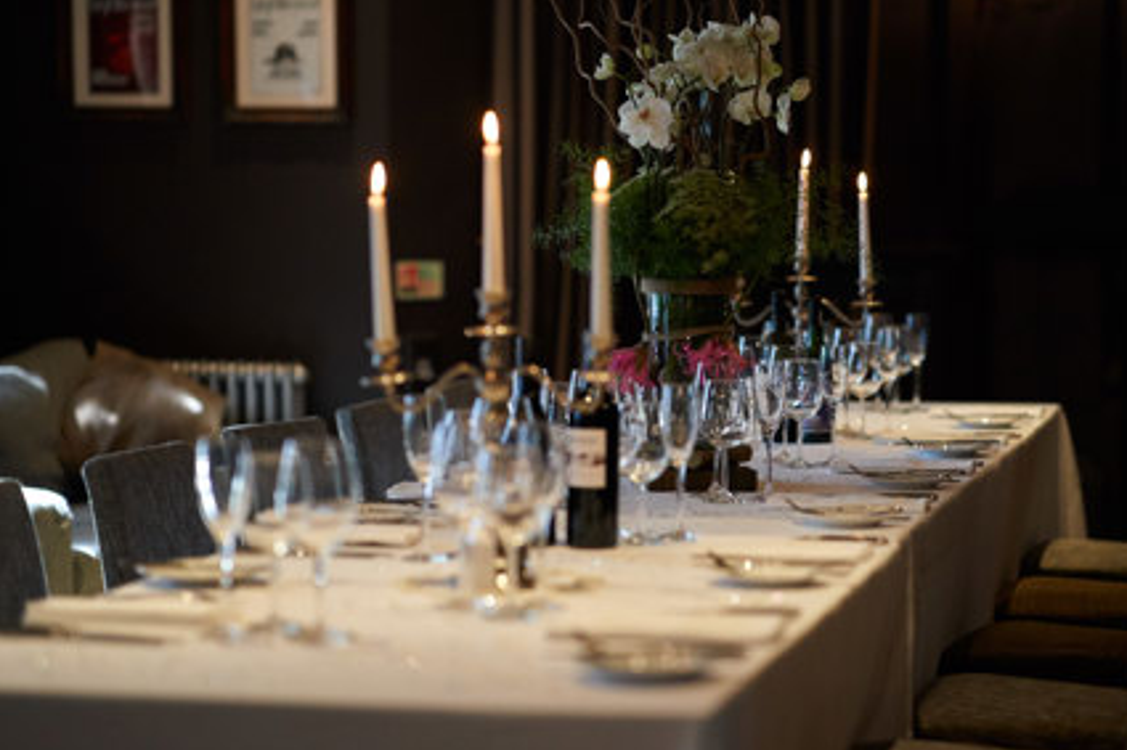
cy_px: 372
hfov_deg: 20.4
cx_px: 639
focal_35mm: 100
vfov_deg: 13.7
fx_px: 3129
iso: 6400
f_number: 1.8
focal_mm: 85
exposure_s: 1/1000
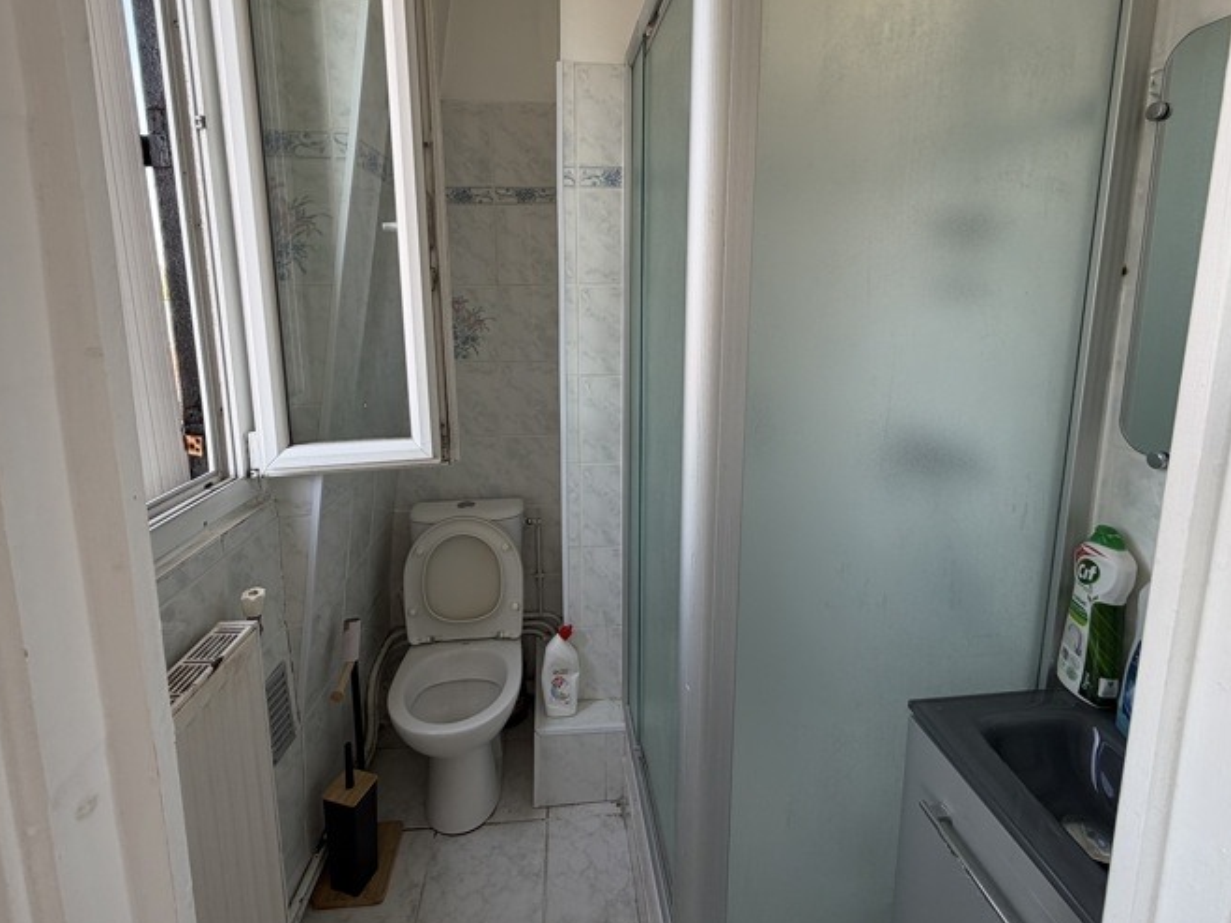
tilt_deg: -5.6
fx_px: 604
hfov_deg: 91.0
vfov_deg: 74.0
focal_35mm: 17
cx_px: 622
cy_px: 374
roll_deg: +0.6
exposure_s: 1/121
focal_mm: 2.22
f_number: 2.2
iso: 80
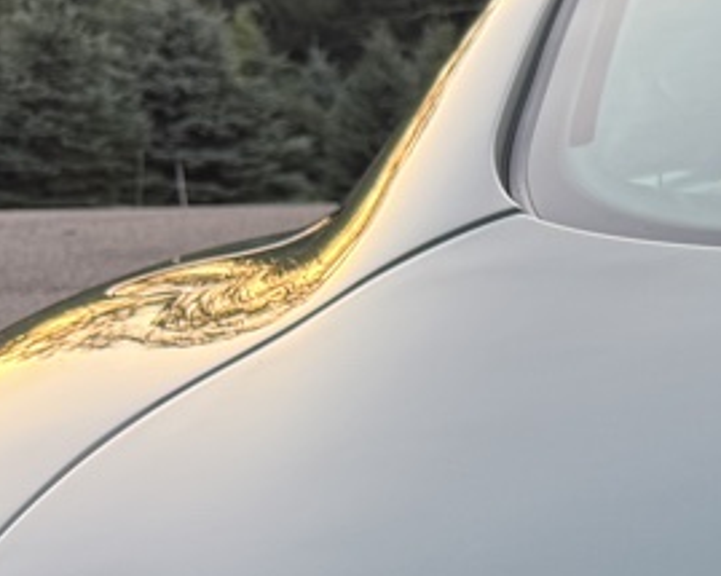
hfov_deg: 14.7
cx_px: 1273
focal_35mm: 115
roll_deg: -1.1
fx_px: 2453
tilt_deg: -21.9
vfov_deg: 12.6
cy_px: 927
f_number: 1.78
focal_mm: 6.76
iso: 64
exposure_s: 1/187
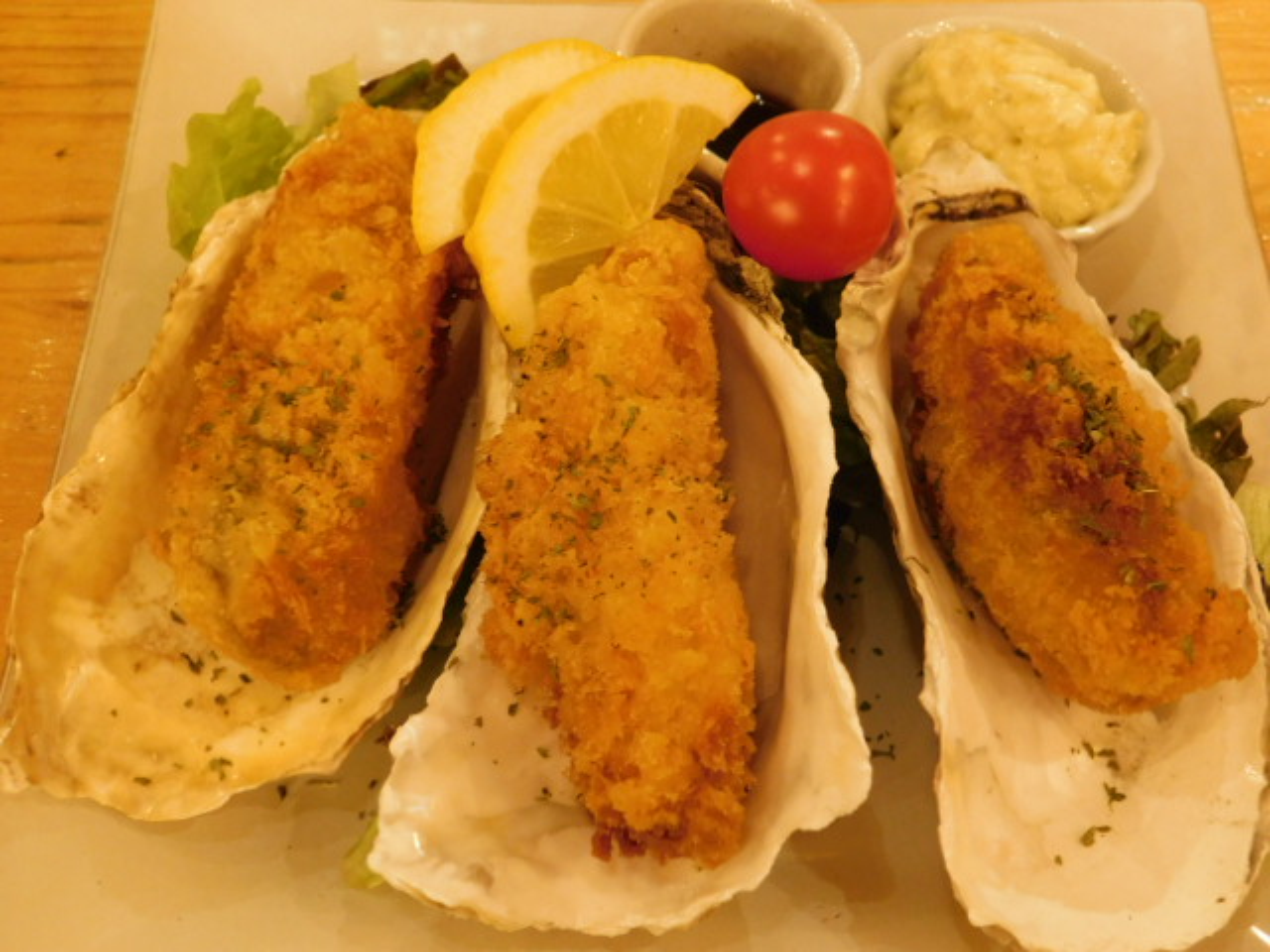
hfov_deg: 42.1
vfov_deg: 32.2
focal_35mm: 45
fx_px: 1651
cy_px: 476
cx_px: 635
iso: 400
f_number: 3.7
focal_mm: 8
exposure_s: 1/10
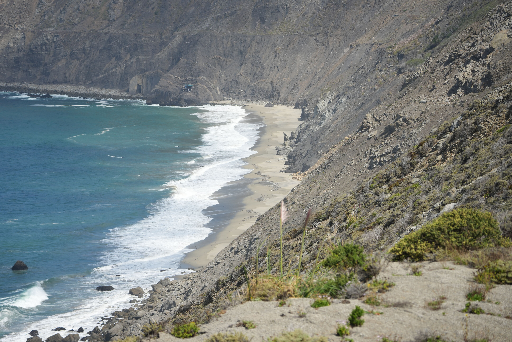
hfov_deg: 13.9
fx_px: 2105
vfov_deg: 9.3
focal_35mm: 148
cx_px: 256
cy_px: 171
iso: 250
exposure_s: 1/1000
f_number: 5.6
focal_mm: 148
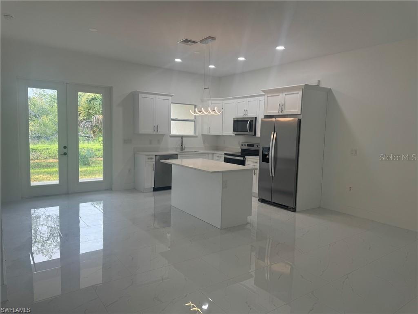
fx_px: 290
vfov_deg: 56.8
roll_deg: -0.9
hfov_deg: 71.6
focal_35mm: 24
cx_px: 209
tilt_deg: -4.8
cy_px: 157
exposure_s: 1/120
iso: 64
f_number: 1.78
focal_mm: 6.76
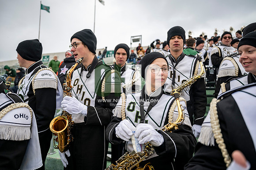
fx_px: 171
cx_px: 128
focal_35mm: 24
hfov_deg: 73.7
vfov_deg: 53.2
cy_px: 85
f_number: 2.8
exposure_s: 1/500
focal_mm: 24
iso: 160
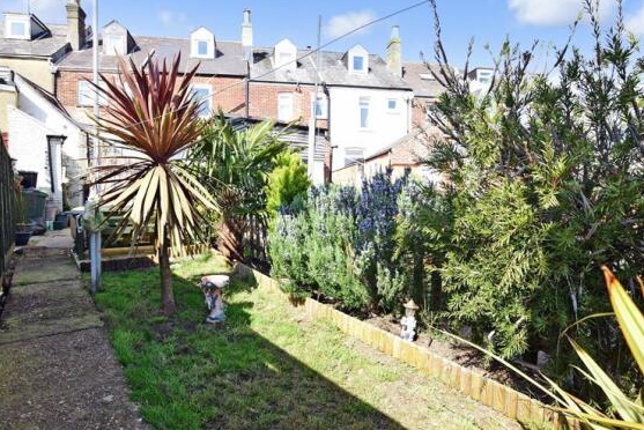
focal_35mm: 20
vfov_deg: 61.3
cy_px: 213
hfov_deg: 83.1
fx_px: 363
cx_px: 308
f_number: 9
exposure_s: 1/320
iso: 400
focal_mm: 11.5
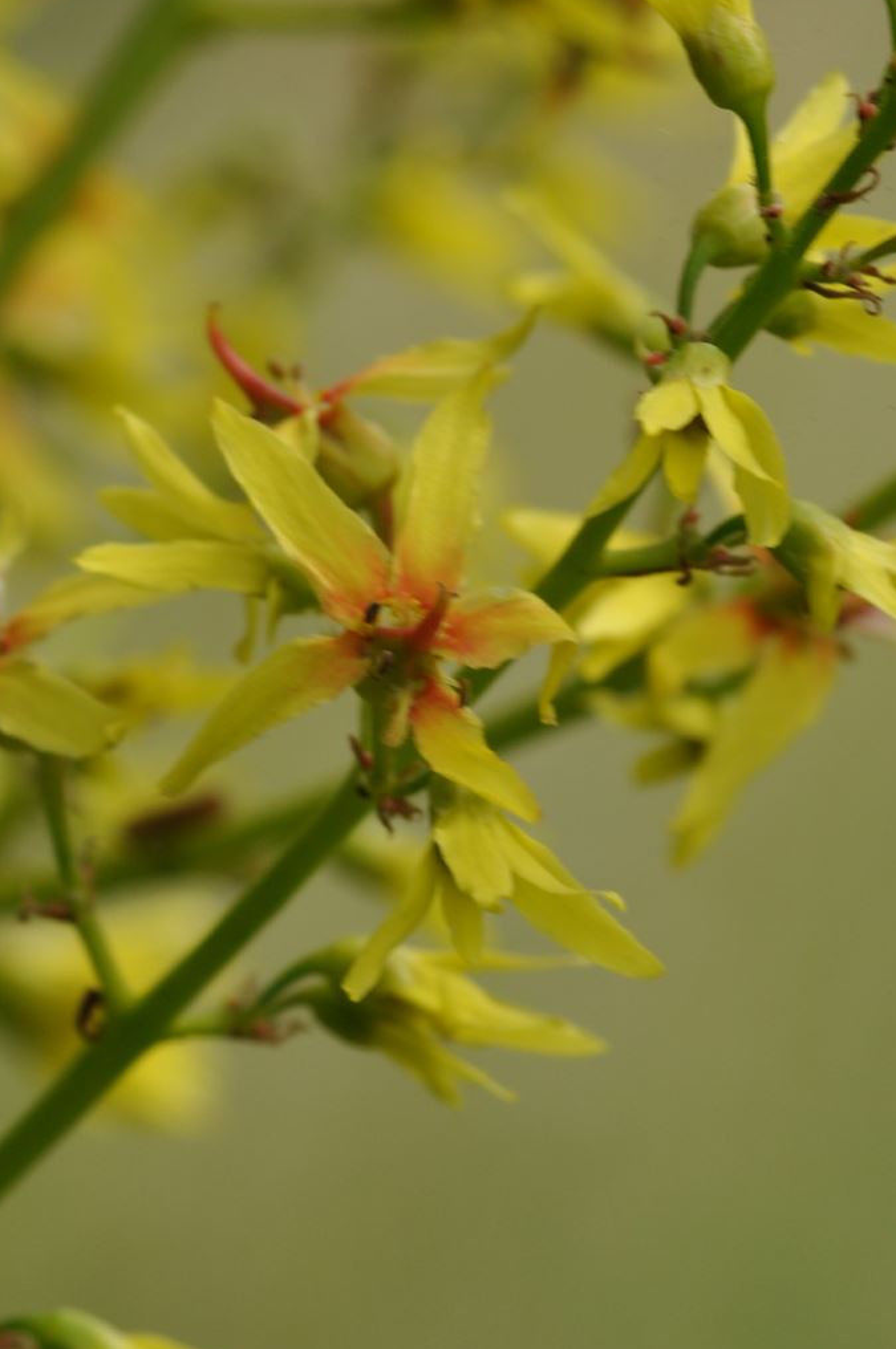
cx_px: 416
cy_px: 674
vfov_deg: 6.3
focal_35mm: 329
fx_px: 12321
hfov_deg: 4.2
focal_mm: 105
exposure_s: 1/160
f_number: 8
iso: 200
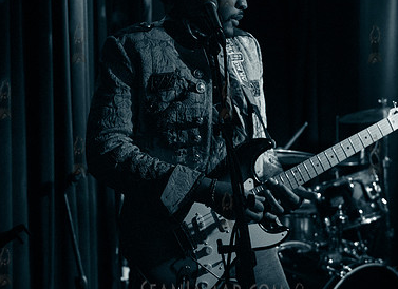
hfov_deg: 31.4
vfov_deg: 23.1
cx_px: 255
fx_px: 705
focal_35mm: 62
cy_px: 99
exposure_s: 1/320
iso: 12800
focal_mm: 38
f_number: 3.5
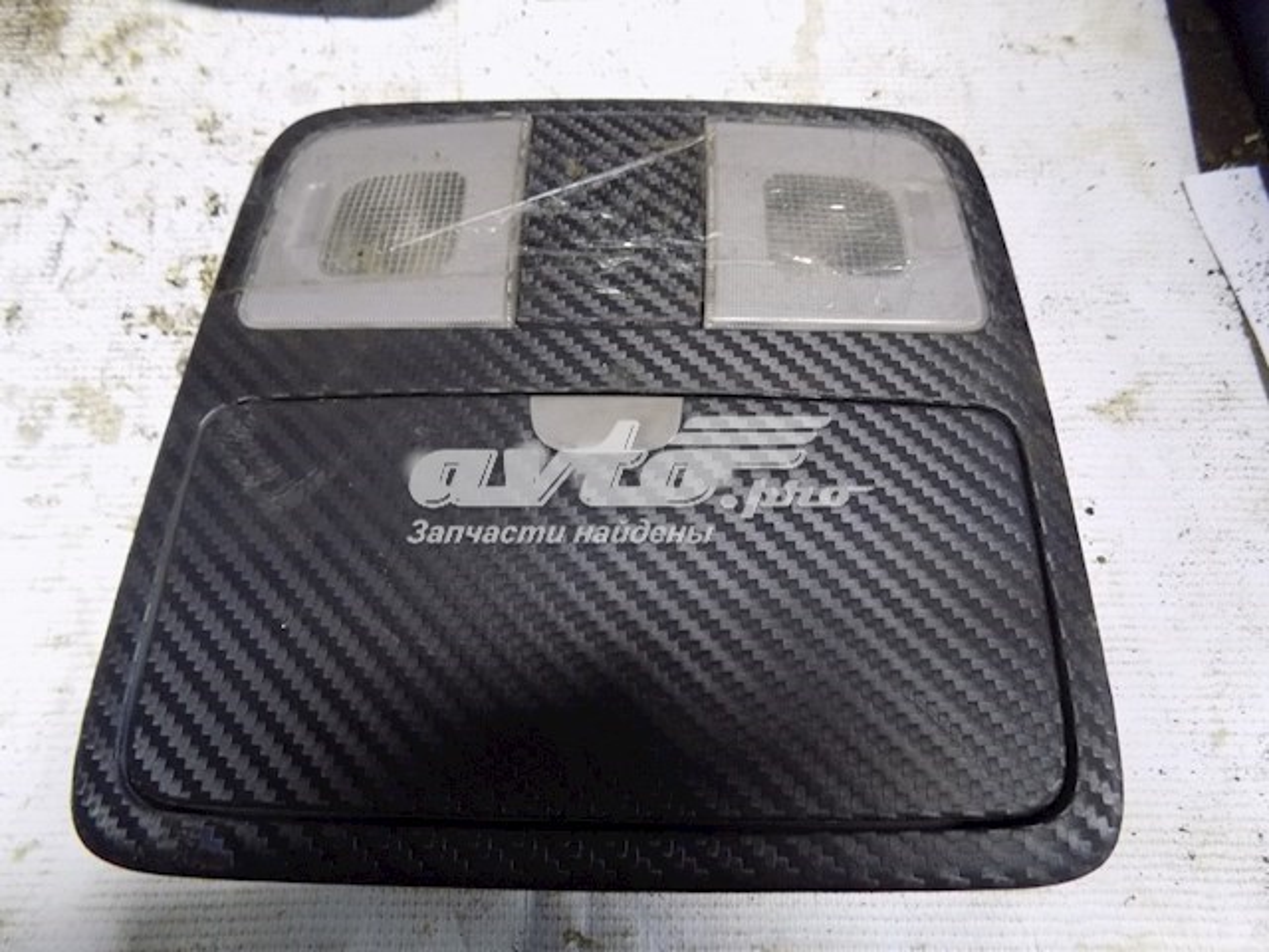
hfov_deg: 73.9
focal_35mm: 23
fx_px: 843
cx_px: 634
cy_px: 476
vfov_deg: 58.9
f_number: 3.1
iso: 400
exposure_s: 1/15
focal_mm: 4
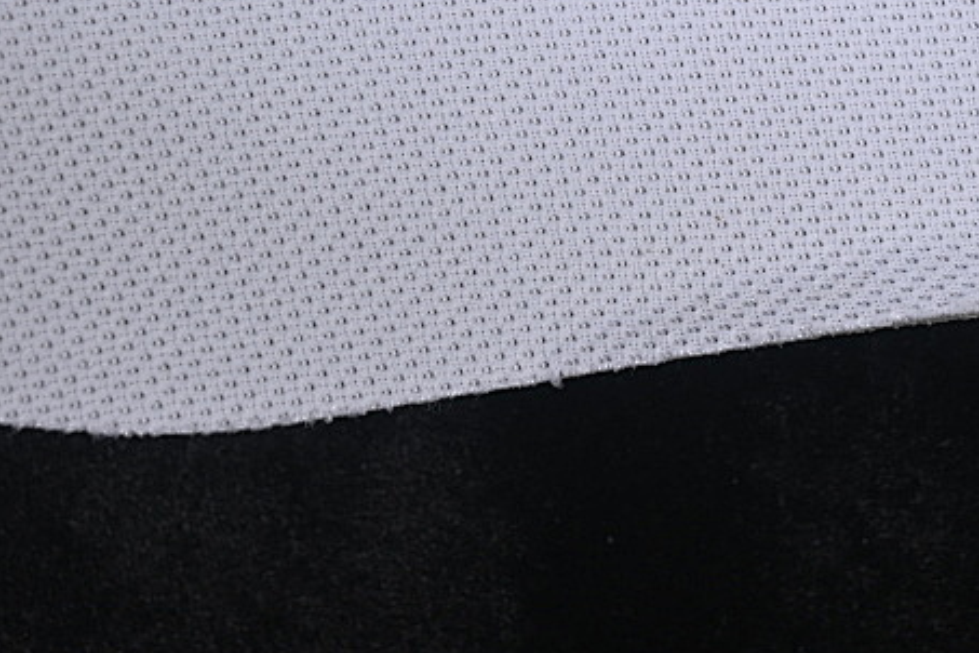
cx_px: 733
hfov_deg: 11.5
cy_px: -50
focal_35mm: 179
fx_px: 4867
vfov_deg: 7.6
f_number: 7.1
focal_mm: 50
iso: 160
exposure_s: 1/80
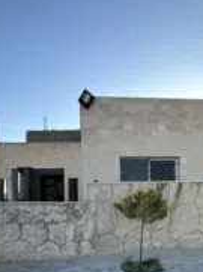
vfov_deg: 56.3
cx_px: 111
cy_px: 195
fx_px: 243
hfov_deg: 45.2
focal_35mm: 31
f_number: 2.2
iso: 40
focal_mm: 2.22
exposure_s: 1/754
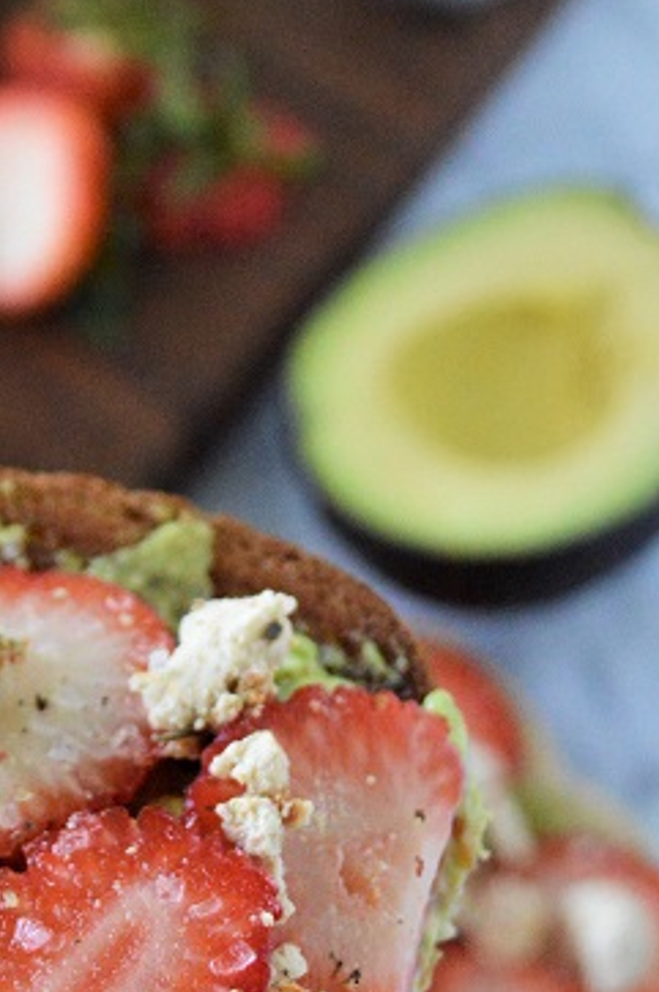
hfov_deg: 13.7
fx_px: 2671
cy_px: 541
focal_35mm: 97
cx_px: -98
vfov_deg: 21.0
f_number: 4.2
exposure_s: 1/500
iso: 2800
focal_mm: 26
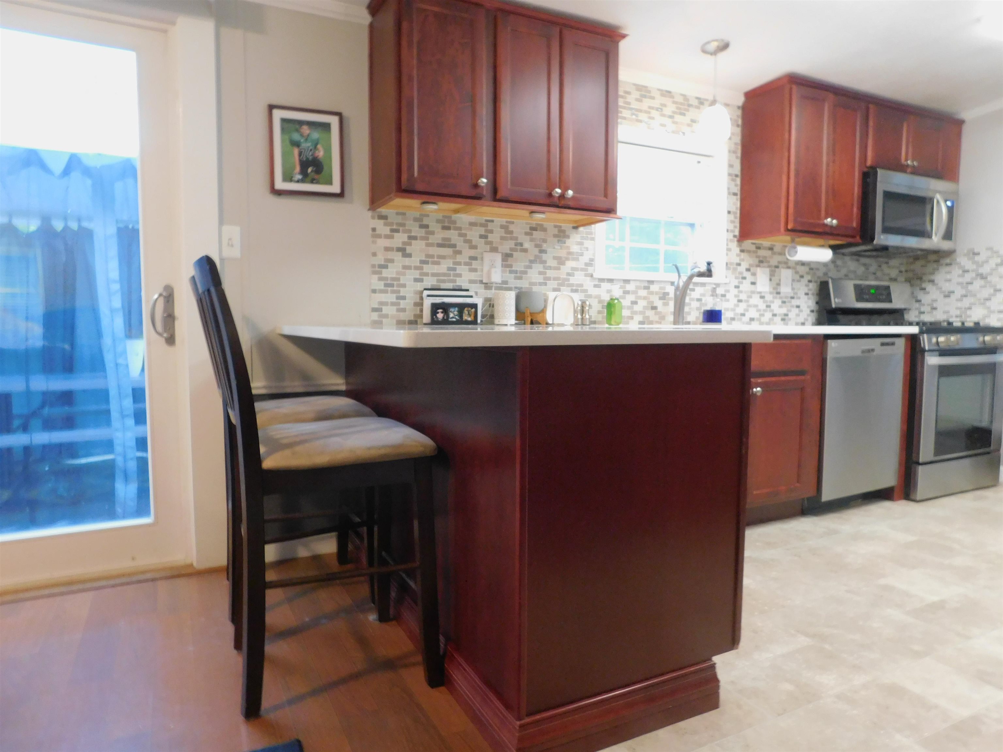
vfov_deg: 58.9
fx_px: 666
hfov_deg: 73.9
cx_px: 502
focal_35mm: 23
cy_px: 376
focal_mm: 4
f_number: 3
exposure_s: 1/8
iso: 400
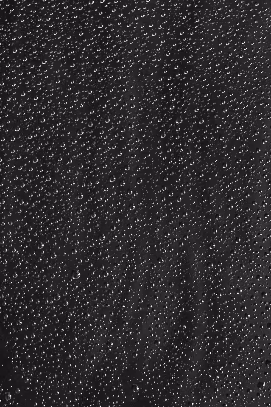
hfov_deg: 5.6
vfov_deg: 8.4
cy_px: 59
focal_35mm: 244
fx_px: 2756
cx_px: -102
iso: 250
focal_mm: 39
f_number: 4
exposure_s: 1/125
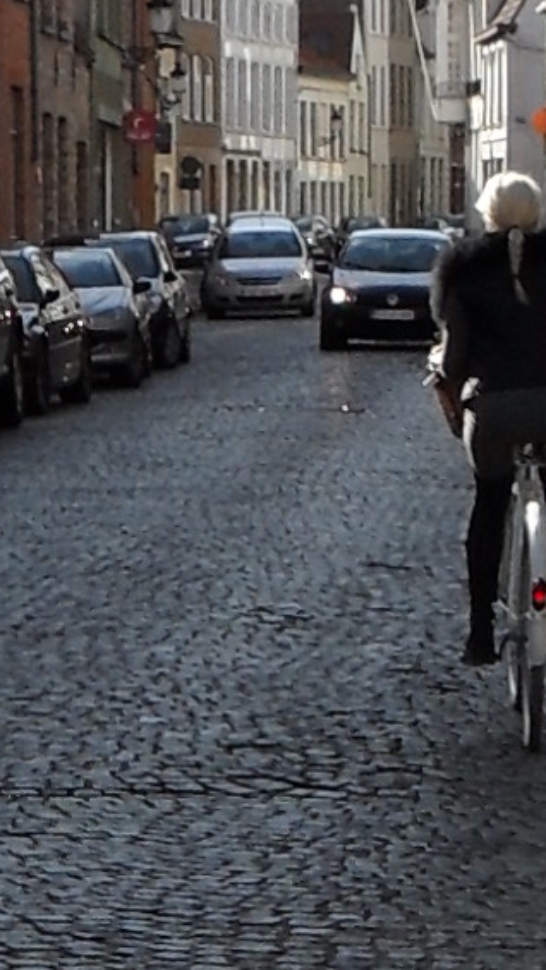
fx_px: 4759
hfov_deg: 6.5
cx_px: 532
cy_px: 565
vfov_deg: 11.6
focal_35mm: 185
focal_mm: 4.3
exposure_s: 1/350
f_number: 4
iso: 80
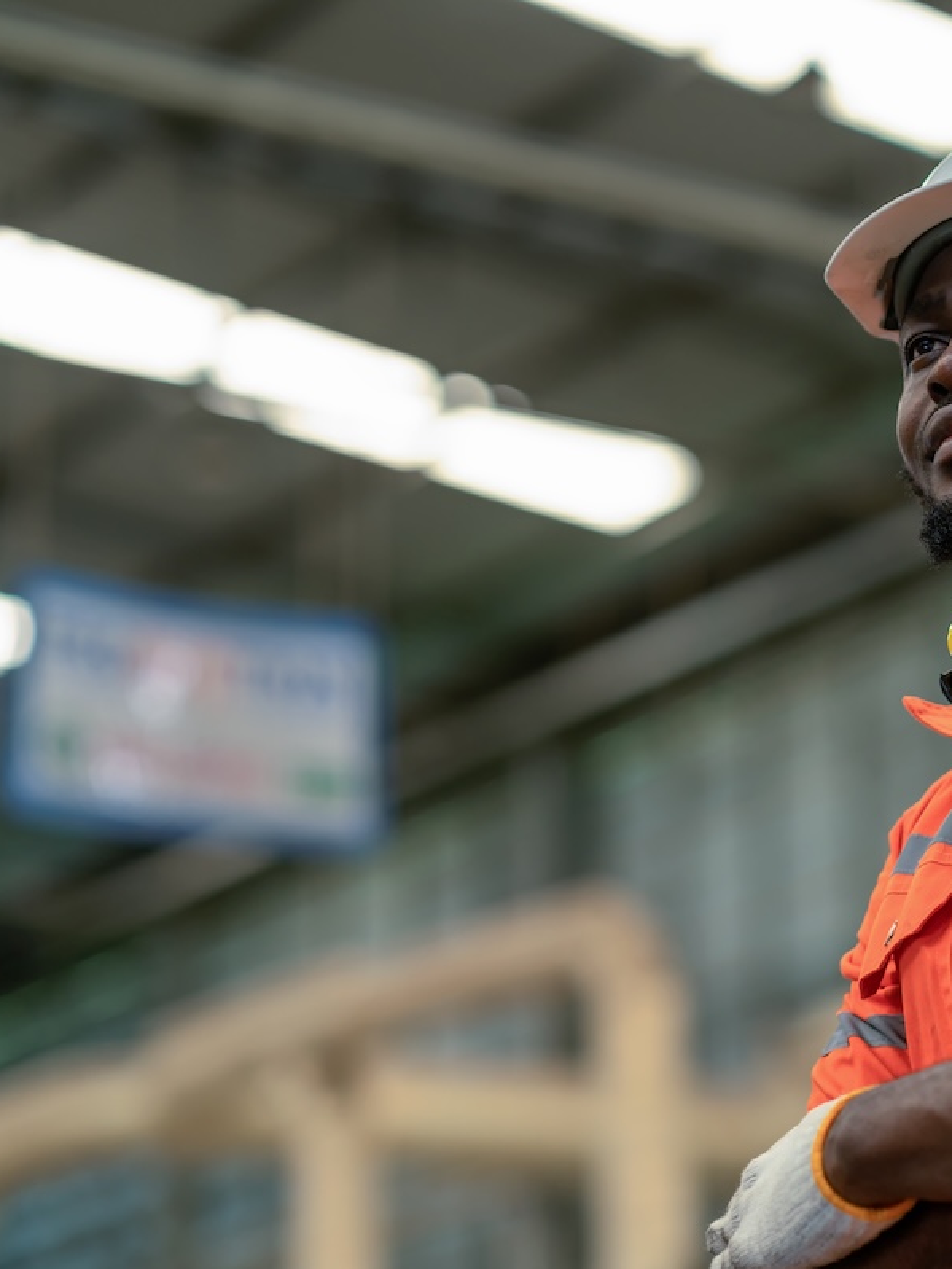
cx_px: 734
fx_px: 4509
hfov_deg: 12.0
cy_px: 635
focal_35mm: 123
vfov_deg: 16.0
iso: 100
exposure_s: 1/250
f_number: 2
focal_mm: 85
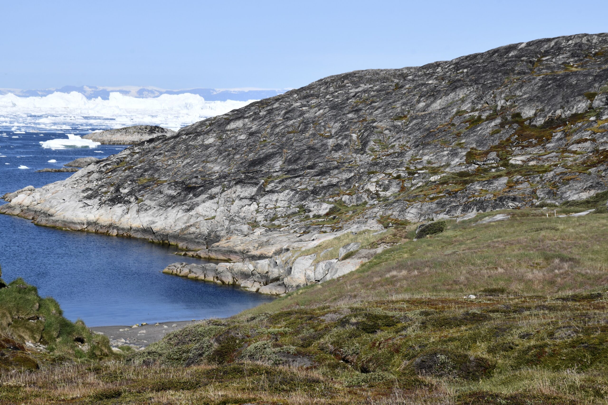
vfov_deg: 14.7
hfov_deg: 21.9
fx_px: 1571
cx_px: 304
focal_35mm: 93
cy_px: 202
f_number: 14
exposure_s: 1/160
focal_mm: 62
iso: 64
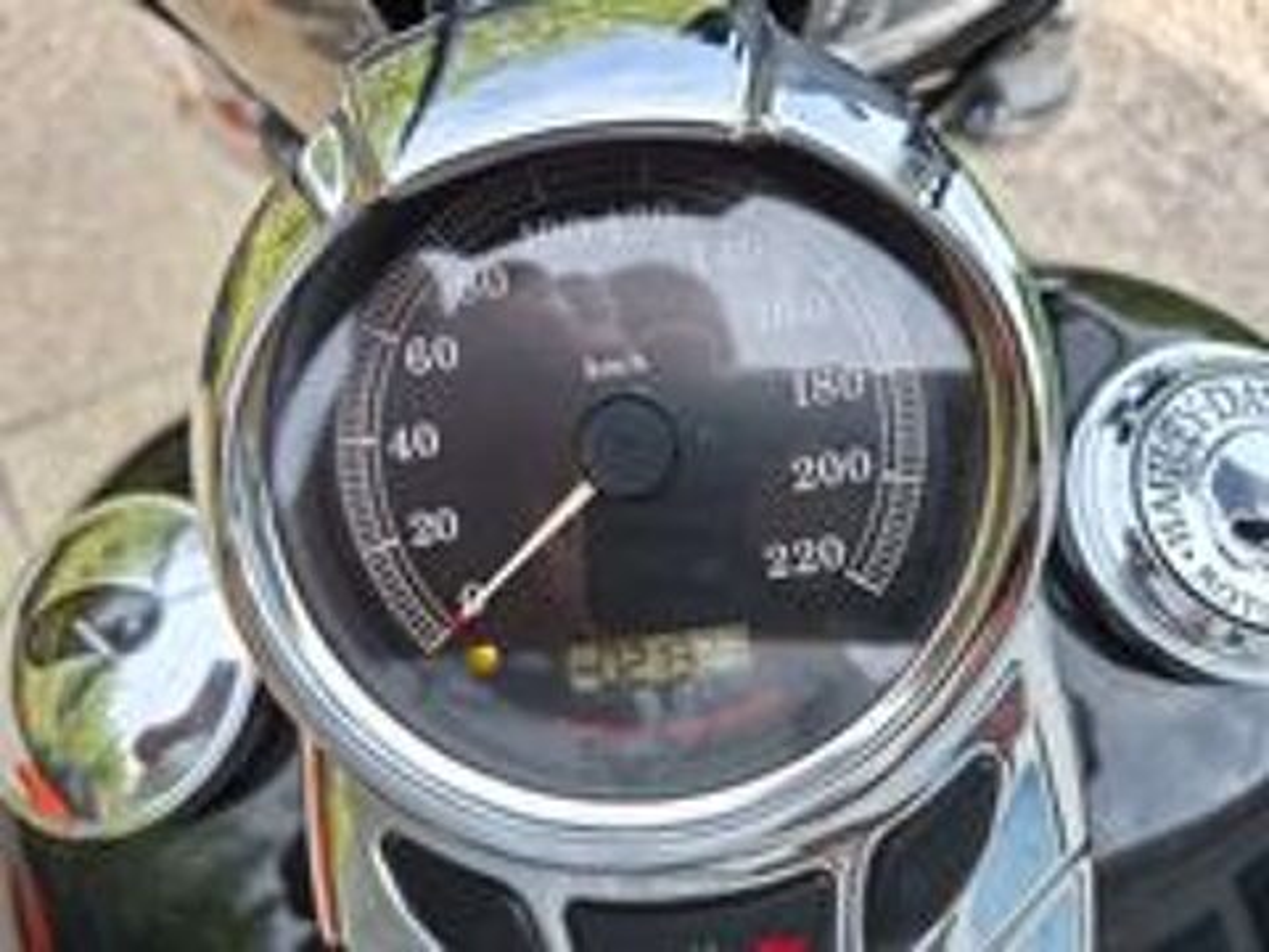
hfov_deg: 73.9
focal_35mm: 23
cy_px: 476
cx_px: 634
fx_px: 843
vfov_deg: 58.9
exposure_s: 1/598
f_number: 1.8
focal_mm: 5.54
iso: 40
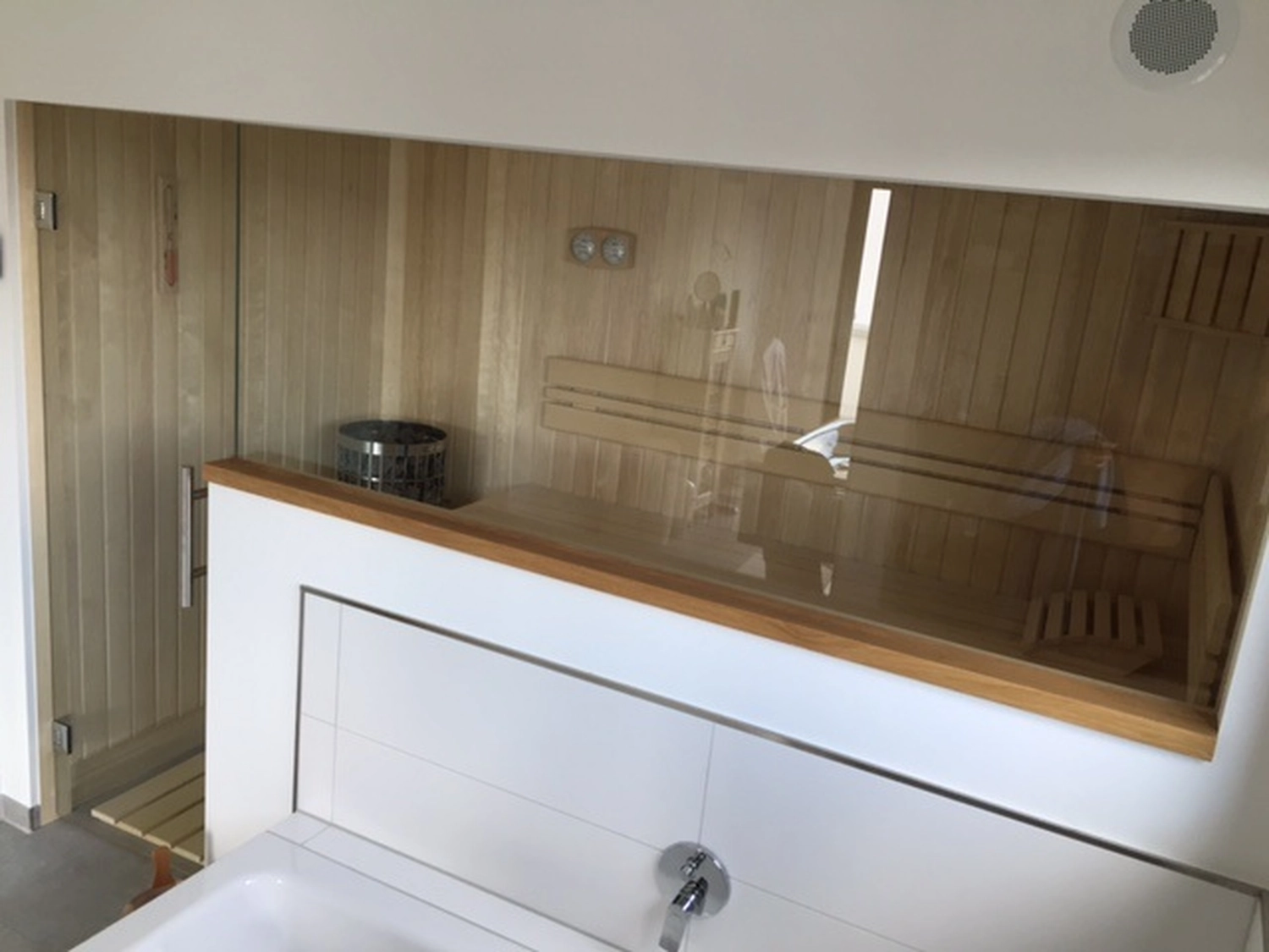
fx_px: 1063
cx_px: 634
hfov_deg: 61.7
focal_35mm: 29
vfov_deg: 48.2
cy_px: 476
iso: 32
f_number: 2.2
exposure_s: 1/40
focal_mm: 4.15
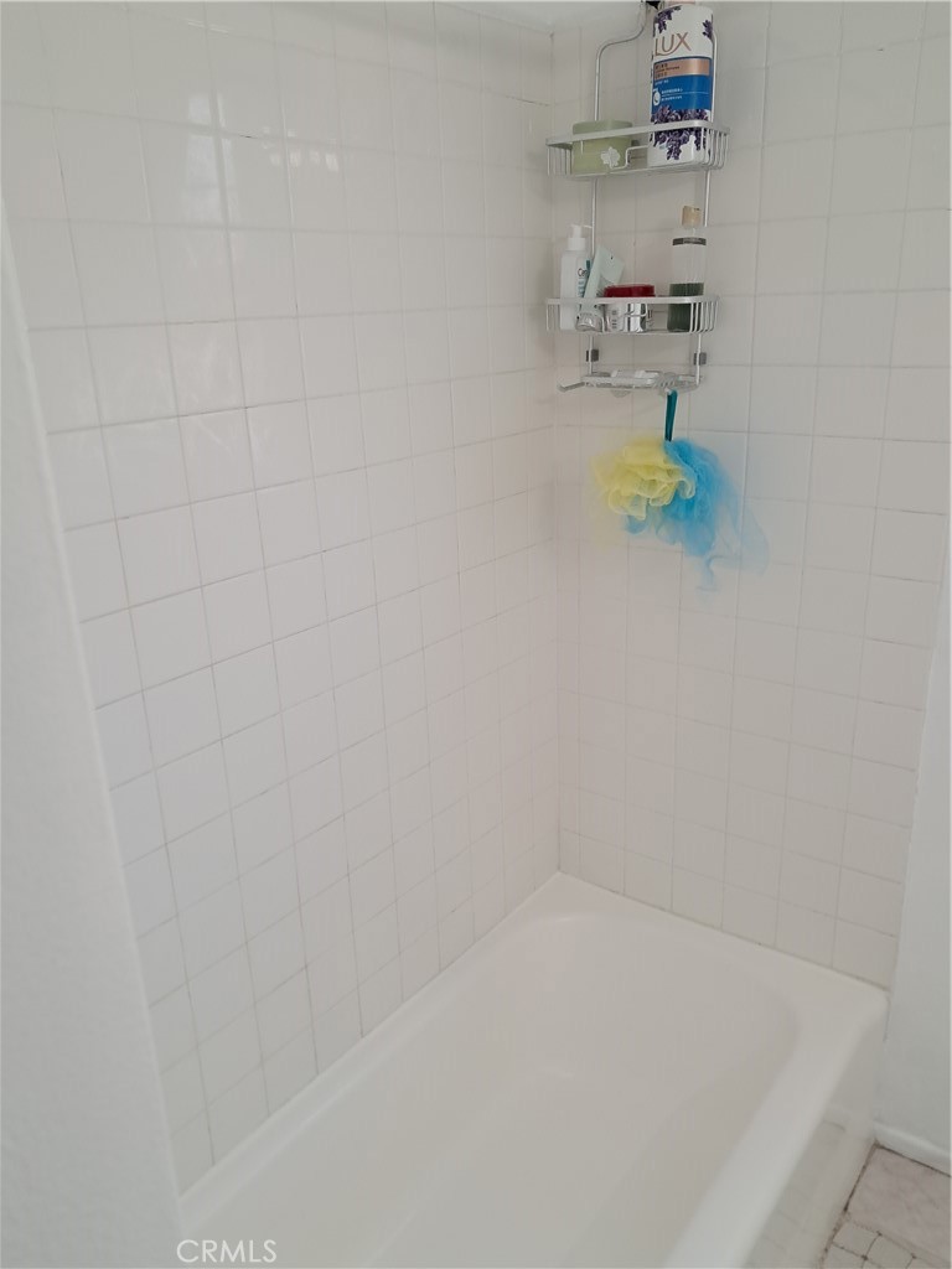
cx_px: 476
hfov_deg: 51.4
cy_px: 634
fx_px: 990
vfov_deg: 65.3
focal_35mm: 27
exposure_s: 1/60
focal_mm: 4
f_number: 1.8
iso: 80
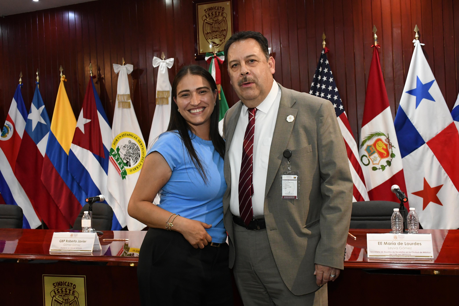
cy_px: 153
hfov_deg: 49.6
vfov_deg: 34.2
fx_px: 497
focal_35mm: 39
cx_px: 230
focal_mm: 26
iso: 3200
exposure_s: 1/100
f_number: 5.6
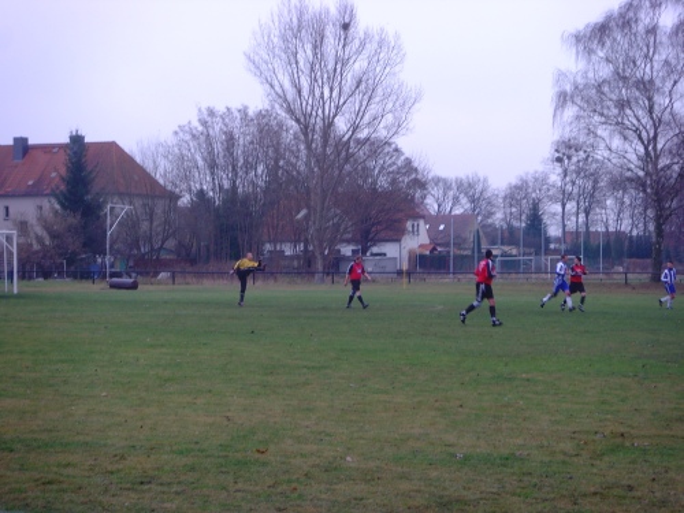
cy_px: 256
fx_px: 1581
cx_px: 342
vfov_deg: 18.4
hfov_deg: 24.4
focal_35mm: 80
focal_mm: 13.7
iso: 100
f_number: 4.2
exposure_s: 1/60
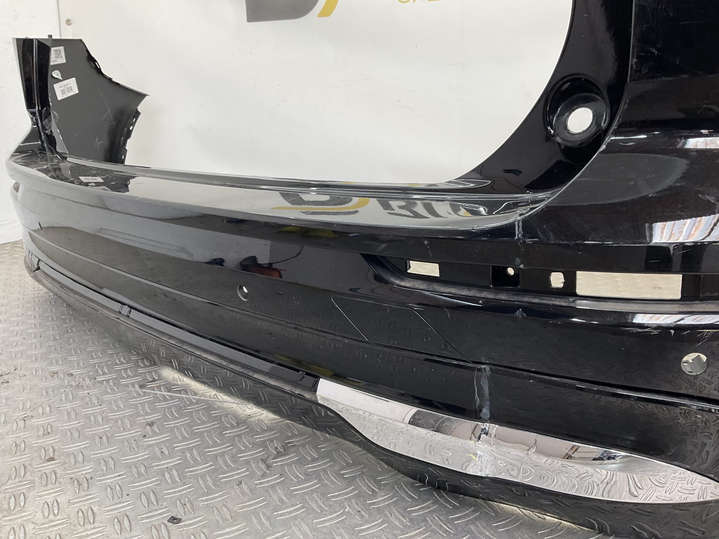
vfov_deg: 48.2
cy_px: 270
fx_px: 602
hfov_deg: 61.7
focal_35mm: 29
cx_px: 360
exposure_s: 1/100
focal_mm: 3
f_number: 1.8
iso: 25
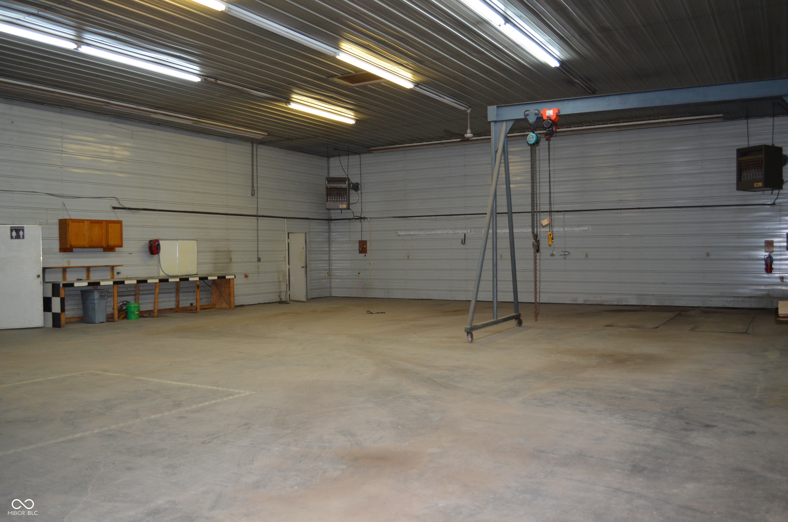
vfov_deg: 43.4
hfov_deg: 62.0
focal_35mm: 30
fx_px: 655
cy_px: 261
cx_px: 394
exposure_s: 1/60
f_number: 3.8
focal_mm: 20
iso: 720
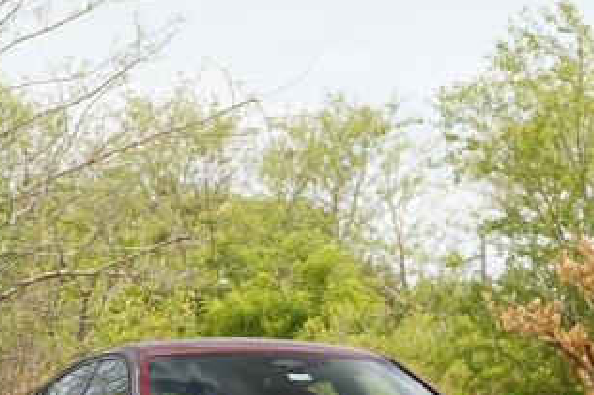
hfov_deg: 16.4
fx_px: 2044
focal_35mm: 124
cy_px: 352
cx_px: 109
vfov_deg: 11.0
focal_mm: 48
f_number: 6.3
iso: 250
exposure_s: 1/200
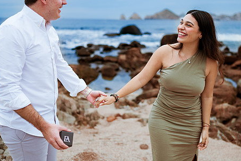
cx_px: 133
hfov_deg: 43.5
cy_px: 59
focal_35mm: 45
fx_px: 301
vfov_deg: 29.7
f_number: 1.8
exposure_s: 1/800
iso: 80
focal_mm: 35
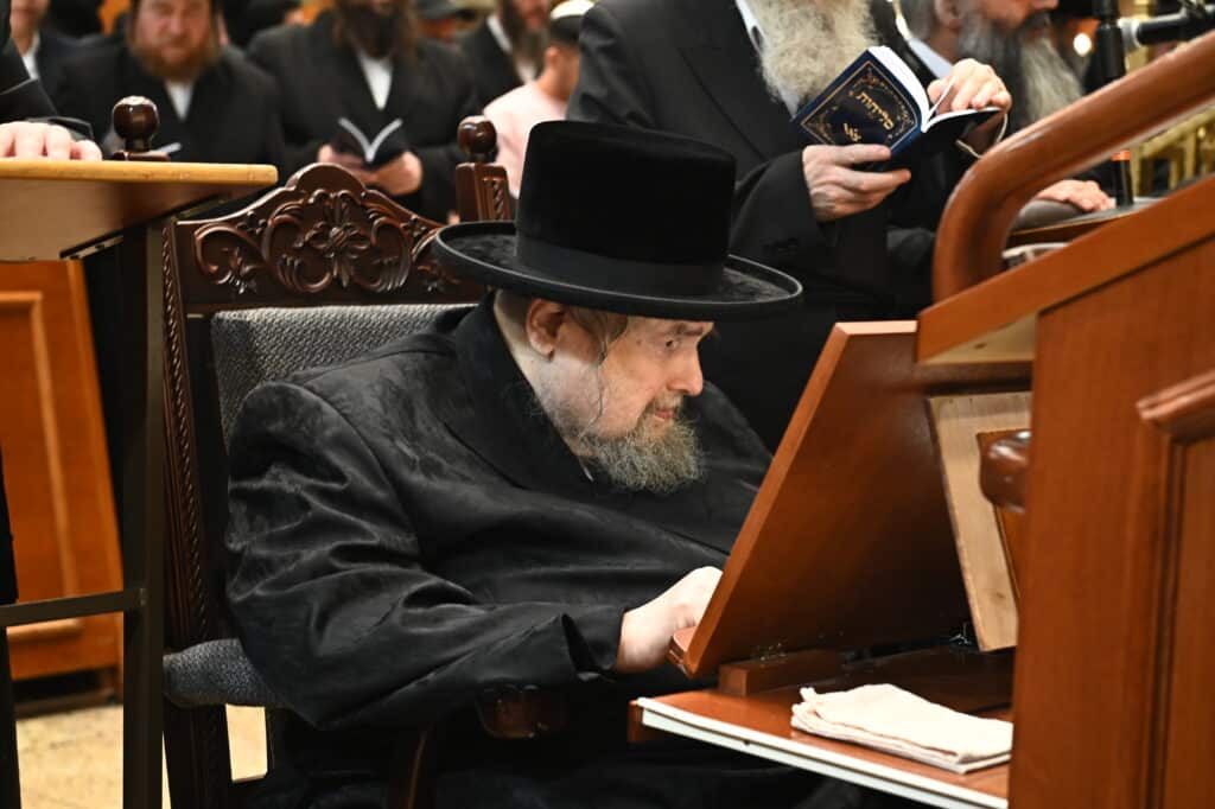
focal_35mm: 70
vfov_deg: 19.4
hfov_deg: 28.9
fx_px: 2362
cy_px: 404
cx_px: 608
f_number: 5
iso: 2000
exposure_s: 1/60
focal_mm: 70
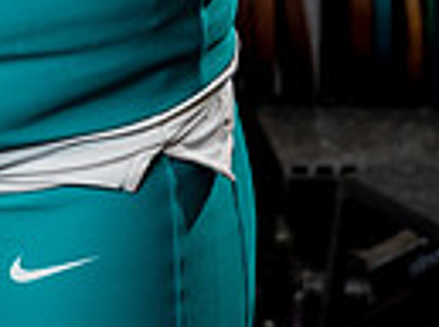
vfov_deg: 9.6
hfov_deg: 14.0
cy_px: -416
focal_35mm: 138
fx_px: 1745
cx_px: -44
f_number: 4
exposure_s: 1/250
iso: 640
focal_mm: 41
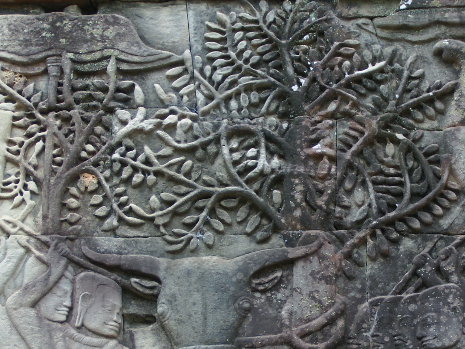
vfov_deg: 11.6
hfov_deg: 15.5
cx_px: 316
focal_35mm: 127
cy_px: 257
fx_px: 1709
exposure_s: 1/60
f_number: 4.5
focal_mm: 35
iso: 100
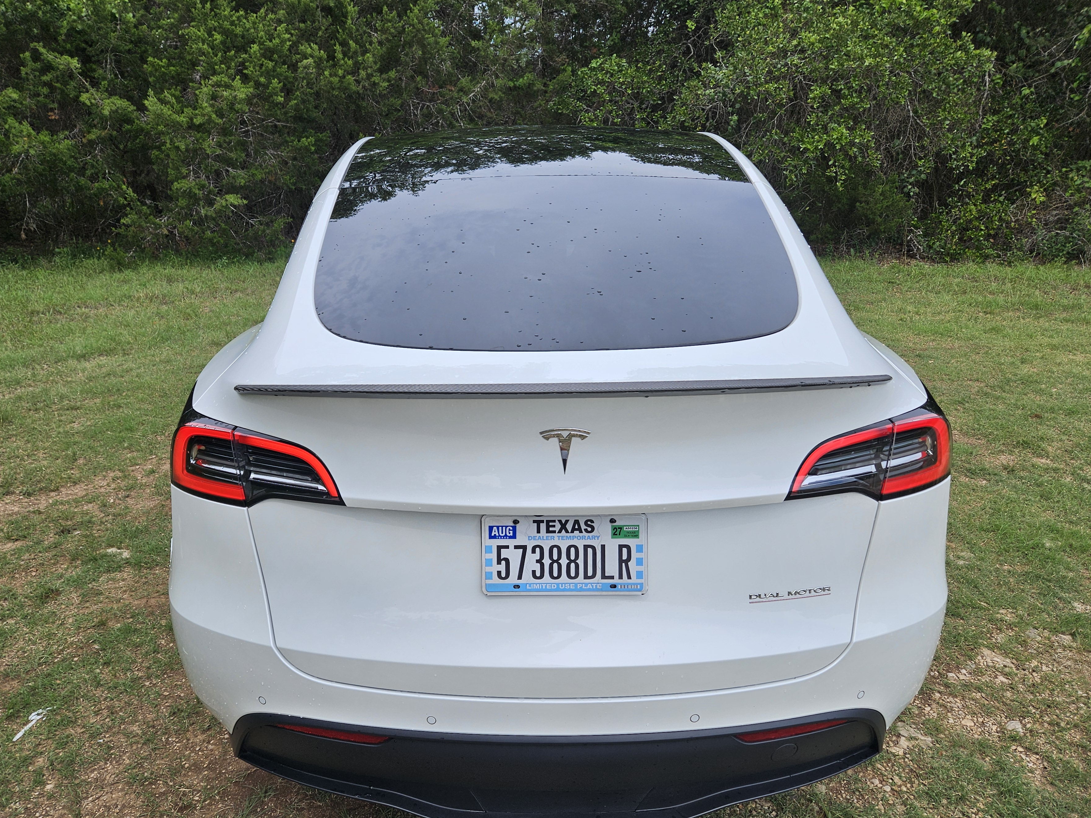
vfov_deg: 53.0
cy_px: 455
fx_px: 820
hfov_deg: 67.3
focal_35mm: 26
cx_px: 524
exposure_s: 1/1283
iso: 25
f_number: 1.8
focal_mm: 5.4
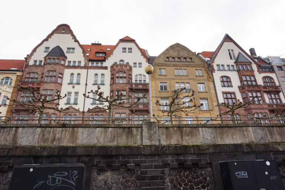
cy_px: 95
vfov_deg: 53.1
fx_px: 190
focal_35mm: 24
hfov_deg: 73.8
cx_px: 142
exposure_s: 1/80
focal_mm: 16
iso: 100
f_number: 11
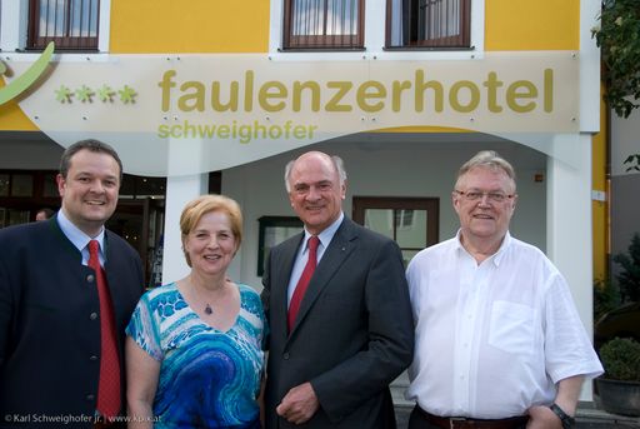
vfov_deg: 34.3
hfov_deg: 49.5
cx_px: 320
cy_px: 214
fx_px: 694
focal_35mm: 39
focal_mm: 26
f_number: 4
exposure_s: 1/160
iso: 100
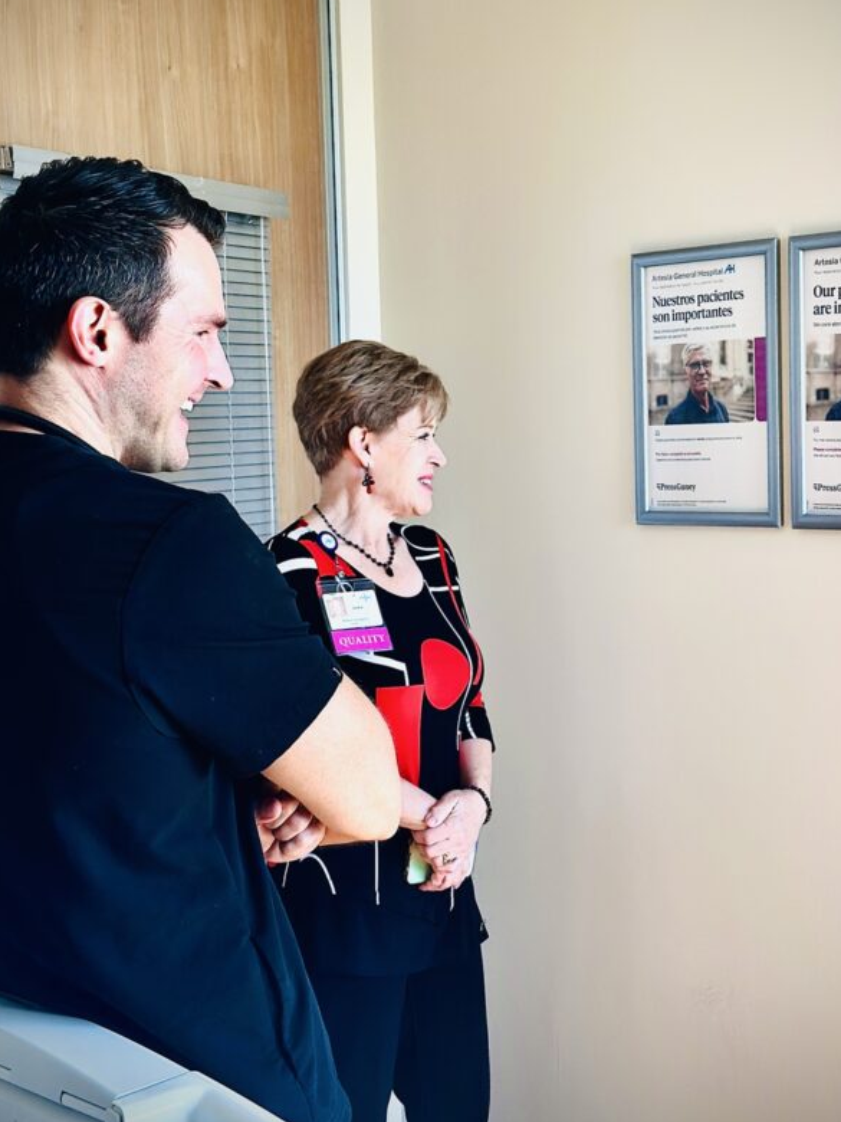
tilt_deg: -2.6
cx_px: 479
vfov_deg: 30.7
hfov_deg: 23.3
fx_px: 2041
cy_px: 529
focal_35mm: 63
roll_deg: +0.8
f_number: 1.78
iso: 100
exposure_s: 1/172
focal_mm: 6.86
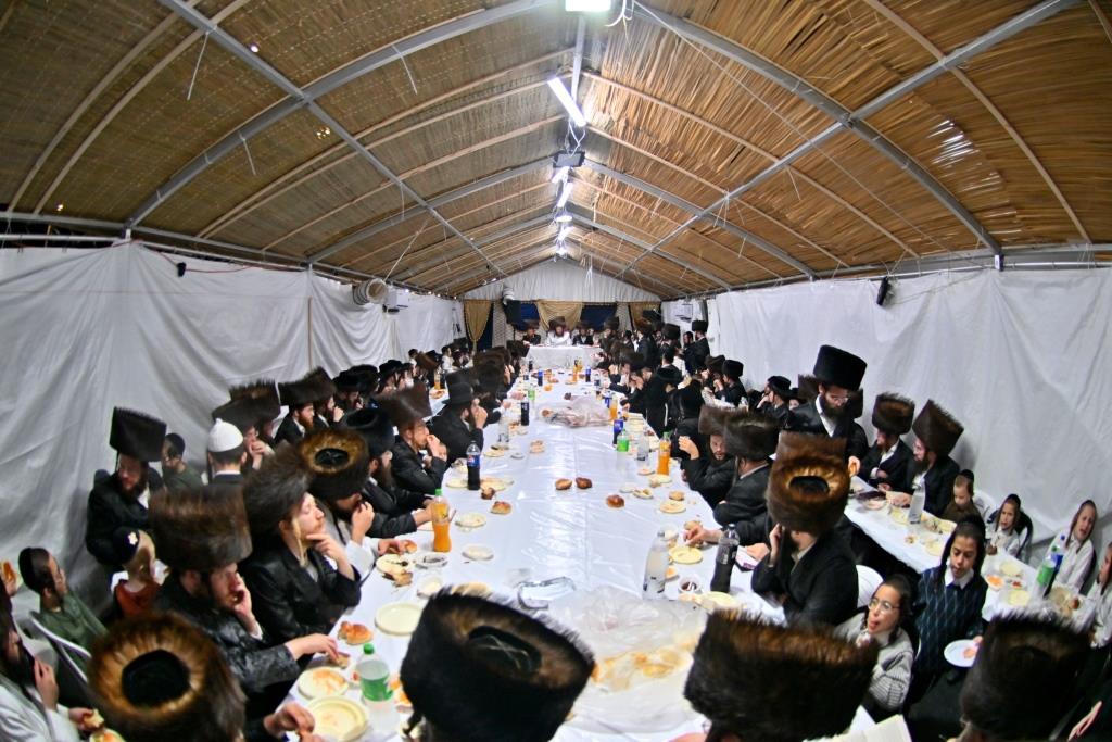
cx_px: 556
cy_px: 371
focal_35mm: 15
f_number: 2.8
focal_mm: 10.5
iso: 250
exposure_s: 1/200
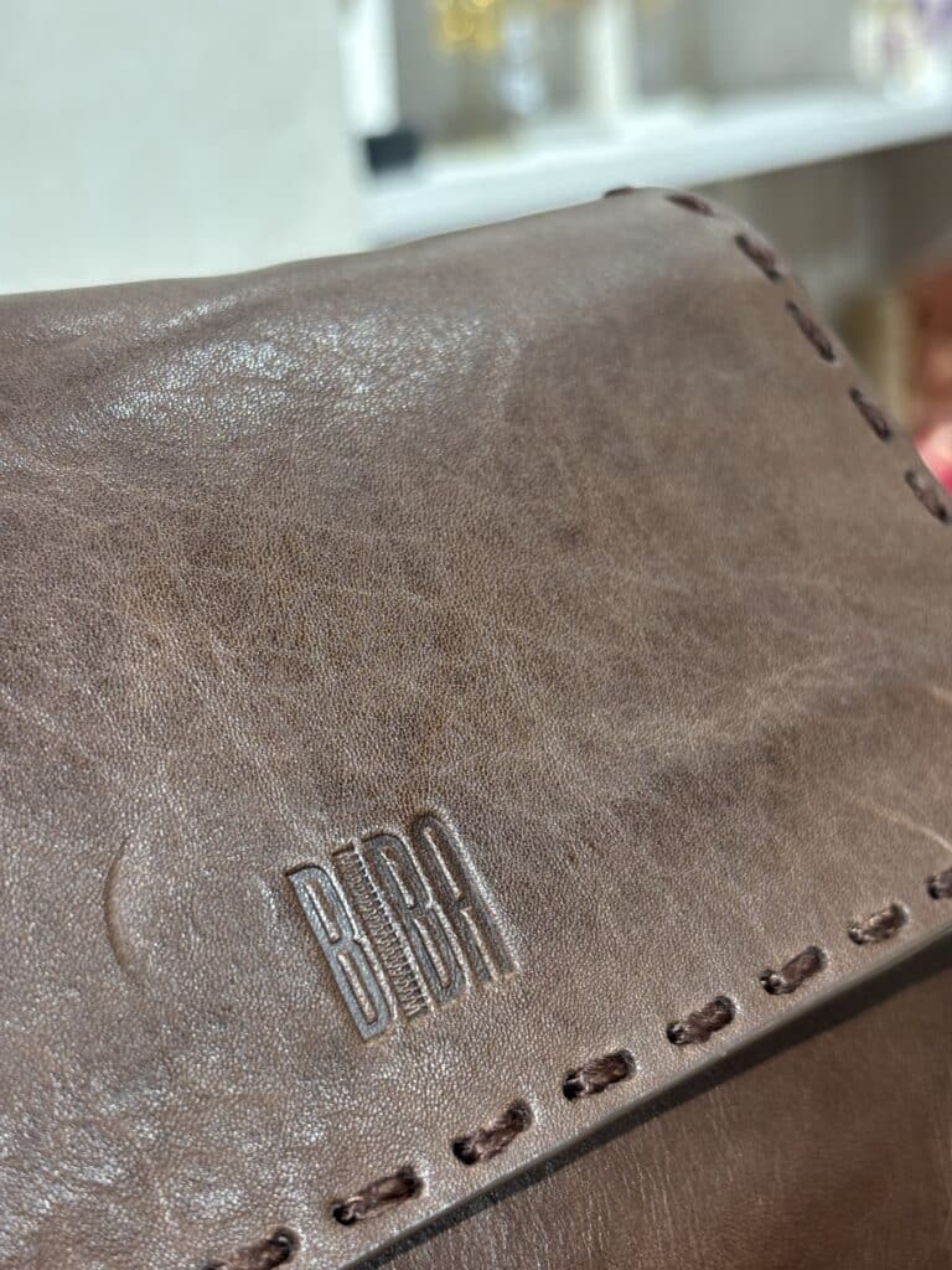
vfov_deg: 36.8
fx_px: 1907
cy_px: 635
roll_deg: +4.9
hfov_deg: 28.0
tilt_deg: -16.9
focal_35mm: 52
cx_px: 476
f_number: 1.6
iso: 50
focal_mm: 5.96
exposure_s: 1/50
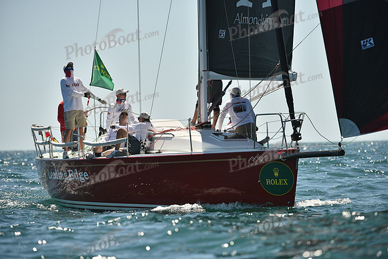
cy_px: 130
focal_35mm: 290
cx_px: 194
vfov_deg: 4.7
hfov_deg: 7.1
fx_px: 3126
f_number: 5
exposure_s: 1/2000
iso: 250
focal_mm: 290
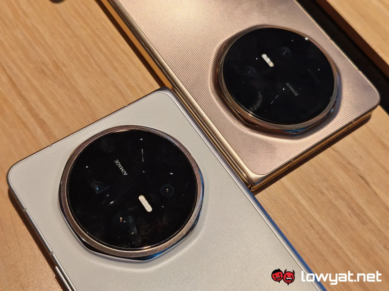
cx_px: 194
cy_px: 146
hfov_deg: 41.2
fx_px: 517
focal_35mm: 46
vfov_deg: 31.5
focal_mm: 5.4
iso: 64
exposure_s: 1/100
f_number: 1.6
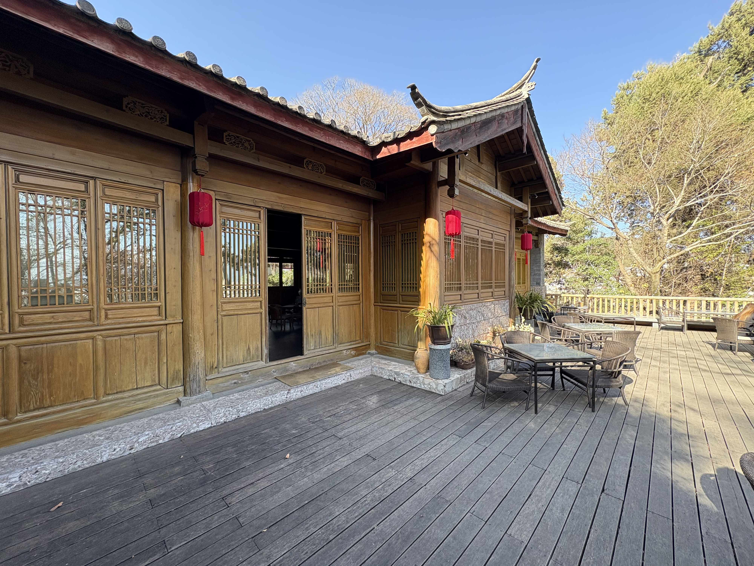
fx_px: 305
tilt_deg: -0.1
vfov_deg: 85.7
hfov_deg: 102.1
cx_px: 377
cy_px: 283
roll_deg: +1.1
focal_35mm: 14
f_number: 2.2
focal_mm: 2.22
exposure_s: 1/130
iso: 80
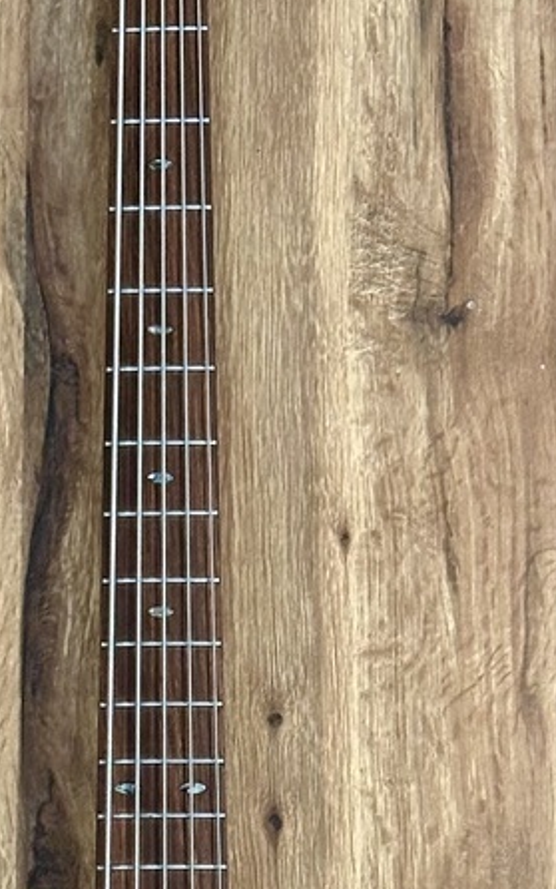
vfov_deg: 15.1
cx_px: 151
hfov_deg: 9.6
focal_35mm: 137
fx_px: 3319
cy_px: 799
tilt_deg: -78.3
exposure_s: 1/40
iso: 320
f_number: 1.78
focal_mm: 6.86
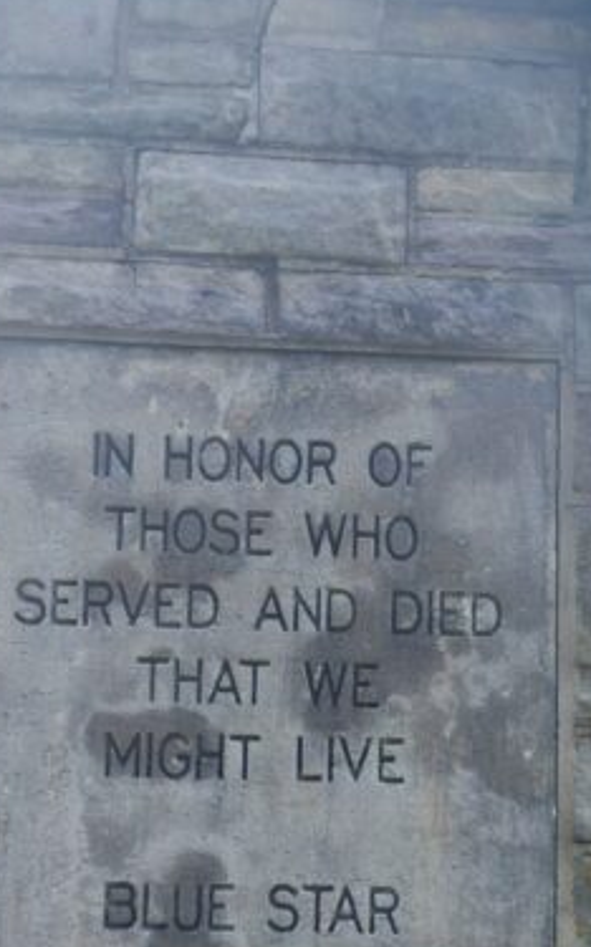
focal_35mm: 39
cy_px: 722
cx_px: 333
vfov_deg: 48.3
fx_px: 1006
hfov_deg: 32.7
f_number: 1.8
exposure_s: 1/370
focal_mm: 5.56
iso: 100
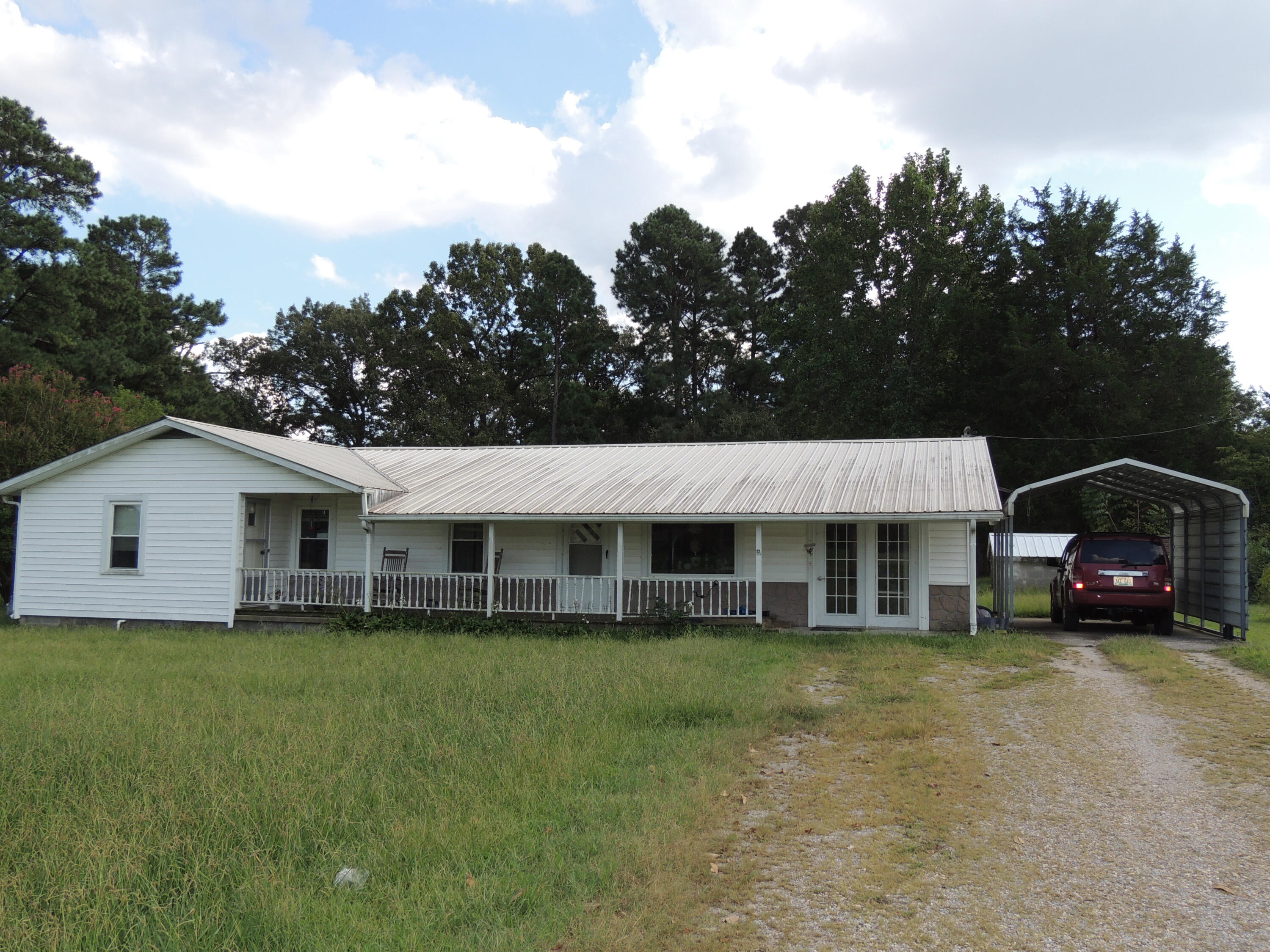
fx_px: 1101
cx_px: 635
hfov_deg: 60.0
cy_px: 476
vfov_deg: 46.8
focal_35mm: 30
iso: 100
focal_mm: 5.3
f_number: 3.1
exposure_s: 1/500
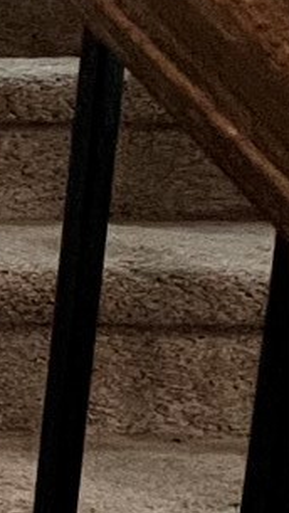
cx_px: -993
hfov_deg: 7.2
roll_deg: -0.7
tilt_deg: -5.9
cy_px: 193
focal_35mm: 95
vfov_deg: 22.4
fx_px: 1292
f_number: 1.8
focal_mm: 1.57
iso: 160
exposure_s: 1/60
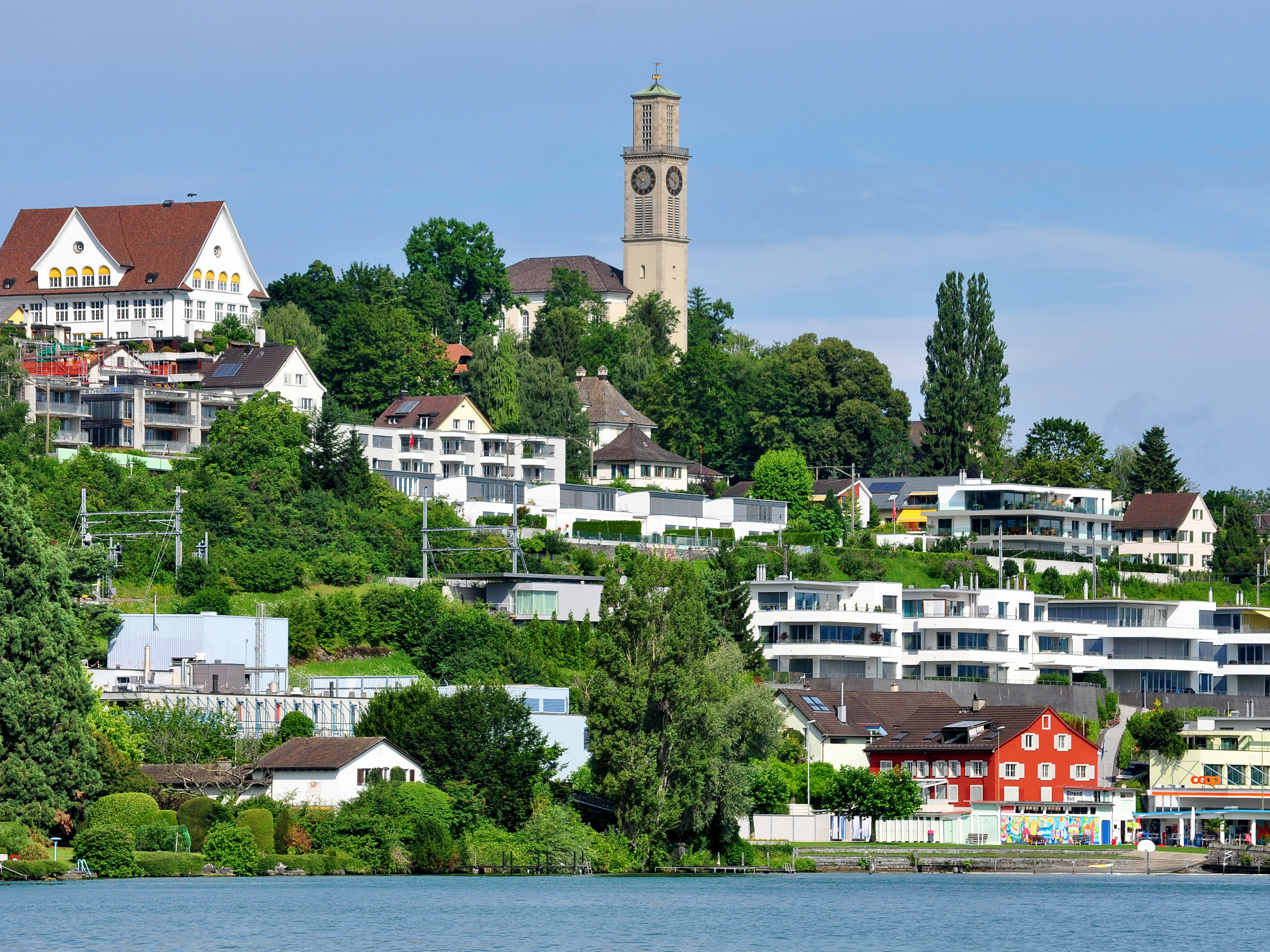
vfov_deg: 7.3
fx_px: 7468
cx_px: 678
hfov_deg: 9.7
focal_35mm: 204
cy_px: 477
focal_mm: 125
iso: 200
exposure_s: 1/1000
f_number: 7.1
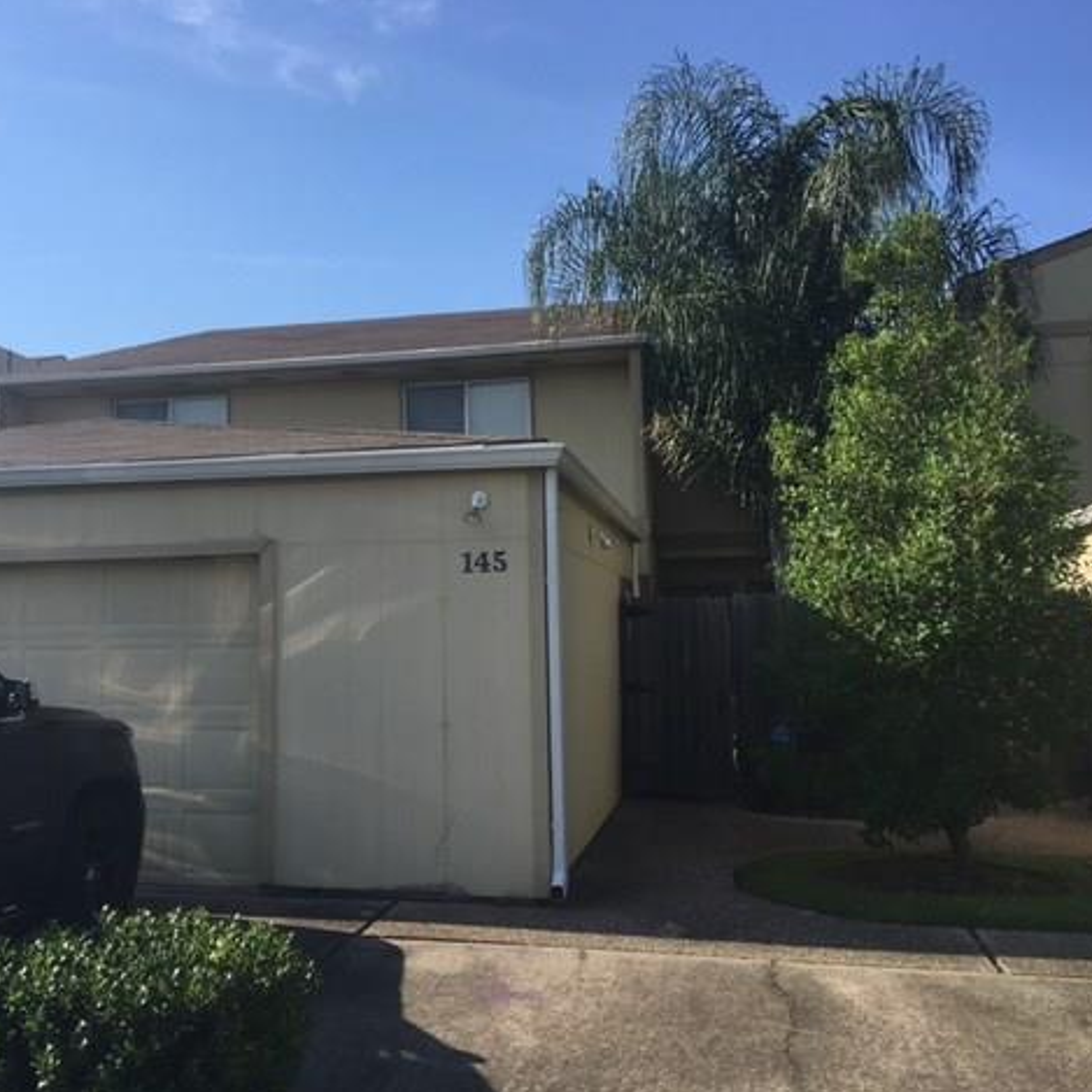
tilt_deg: +6.4
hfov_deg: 46.9
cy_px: 547
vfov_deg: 47.2
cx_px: 435
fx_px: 1249
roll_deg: -0.3
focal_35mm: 35
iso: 25
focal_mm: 4.15
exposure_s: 1/1538
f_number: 2.2
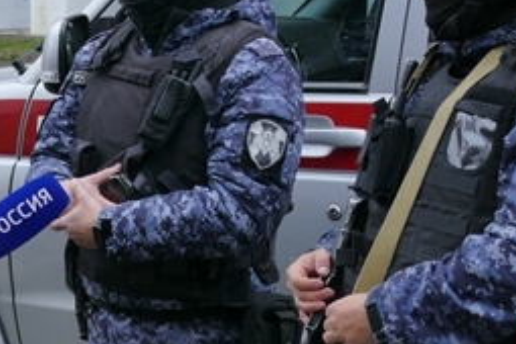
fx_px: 1476
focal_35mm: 103
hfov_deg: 18.8
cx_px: -91
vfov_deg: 13.2
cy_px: 42
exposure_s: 1/100
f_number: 3.5
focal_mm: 12.64
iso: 125
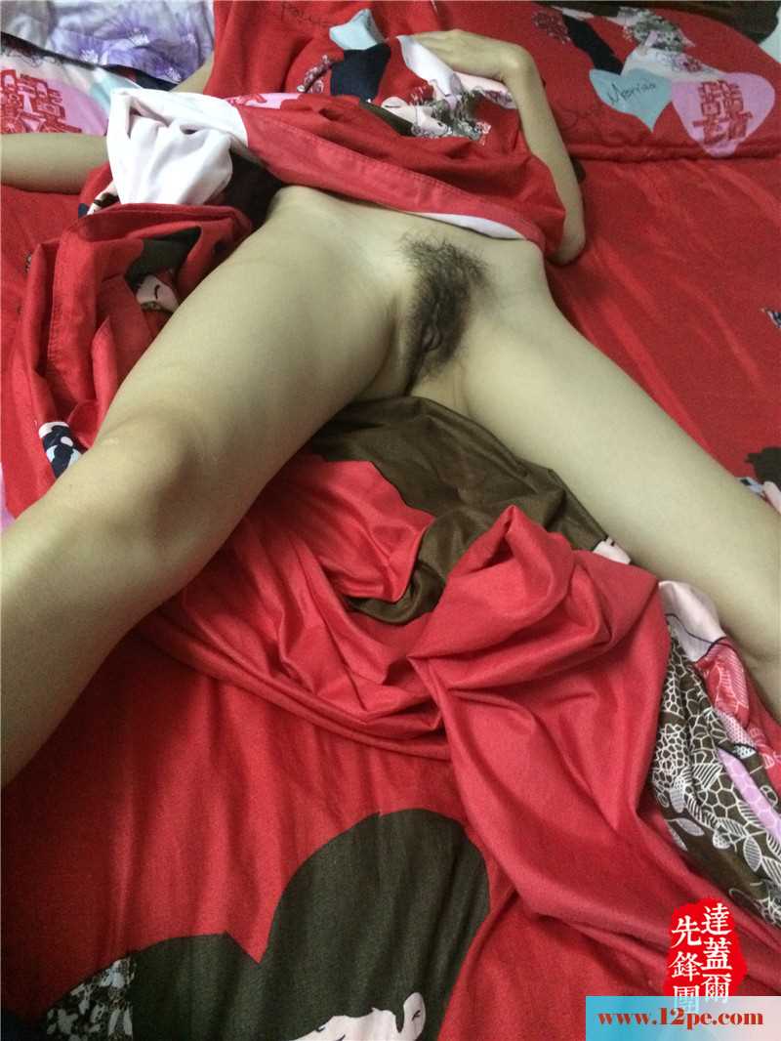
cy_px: 520
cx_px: 390
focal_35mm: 29
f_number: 2.2
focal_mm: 4.15
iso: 500
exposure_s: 1/17
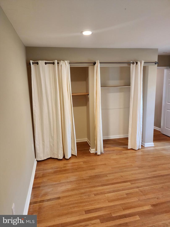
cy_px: 114
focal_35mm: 23
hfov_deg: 58.9
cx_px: 85
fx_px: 151
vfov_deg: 73.9
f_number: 1.8
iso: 500
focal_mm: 6.4
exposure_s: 1/120
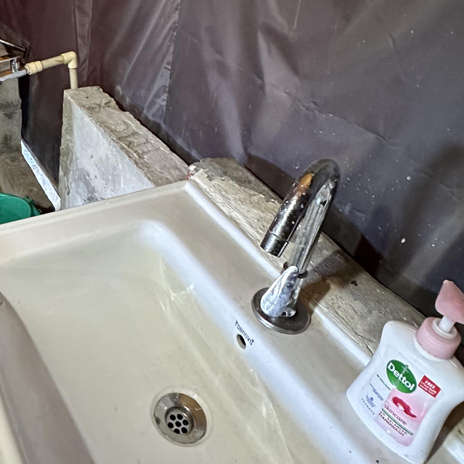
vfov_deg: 46.6
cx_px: 112
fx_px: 516
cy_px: 113
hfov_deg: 46.6
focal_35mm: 34
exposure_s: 1/60
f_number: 2.2
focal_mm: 2.22
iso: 800
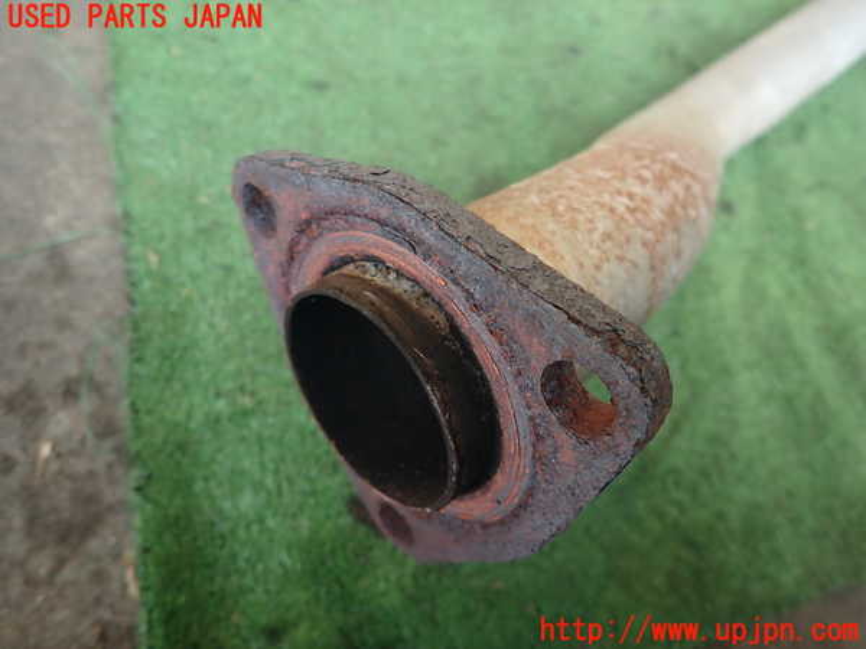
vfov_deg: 54.9
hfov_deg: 69.4
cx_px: 433
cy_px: 324
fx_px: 625
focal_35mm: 25
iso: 160
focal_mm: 4.5
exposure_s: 1/60
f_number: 2
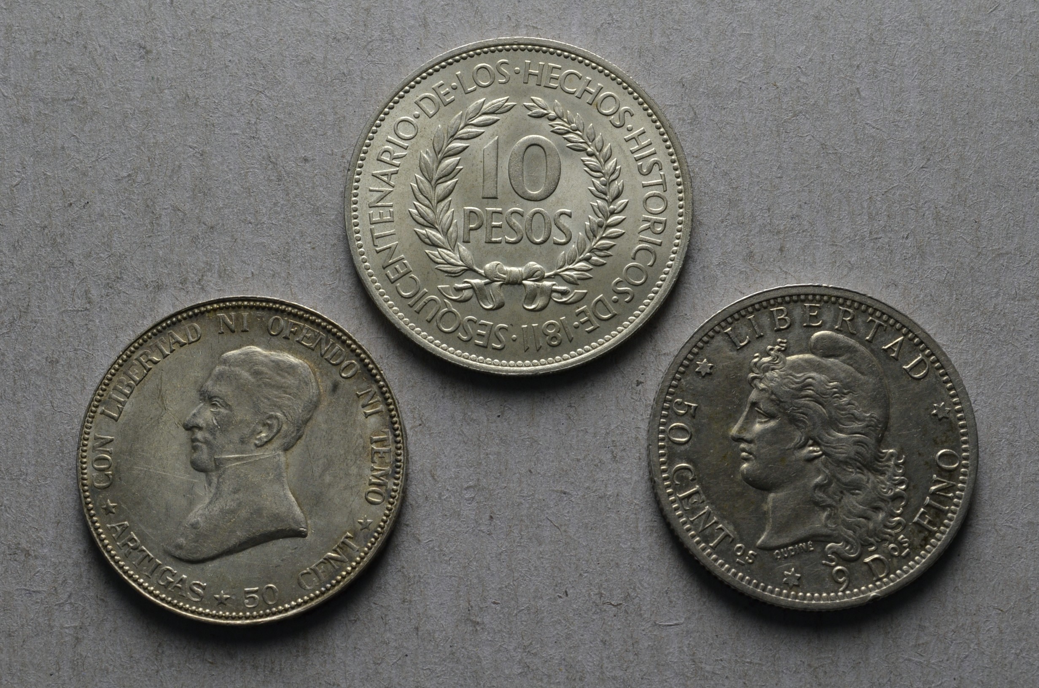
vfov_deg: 18.8
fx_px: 2074
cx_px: 520
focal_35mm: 72
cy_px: 344
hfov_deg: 28.1
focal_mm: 48
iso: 400
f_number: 14
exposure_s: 1/250
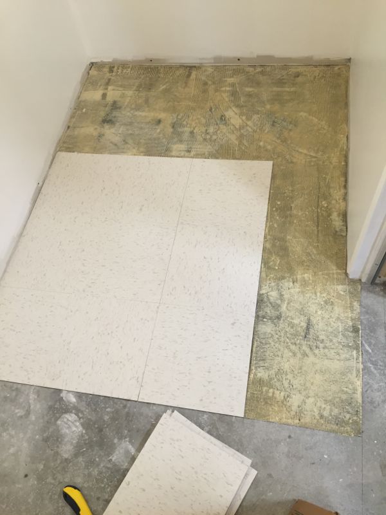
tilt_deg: -59.5
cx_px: 193
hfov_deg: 48.2
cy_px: 258
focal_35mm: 29
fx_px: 431
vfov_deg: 61.7
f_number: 2.2
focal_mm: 4.15
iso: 80
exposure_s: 1/30
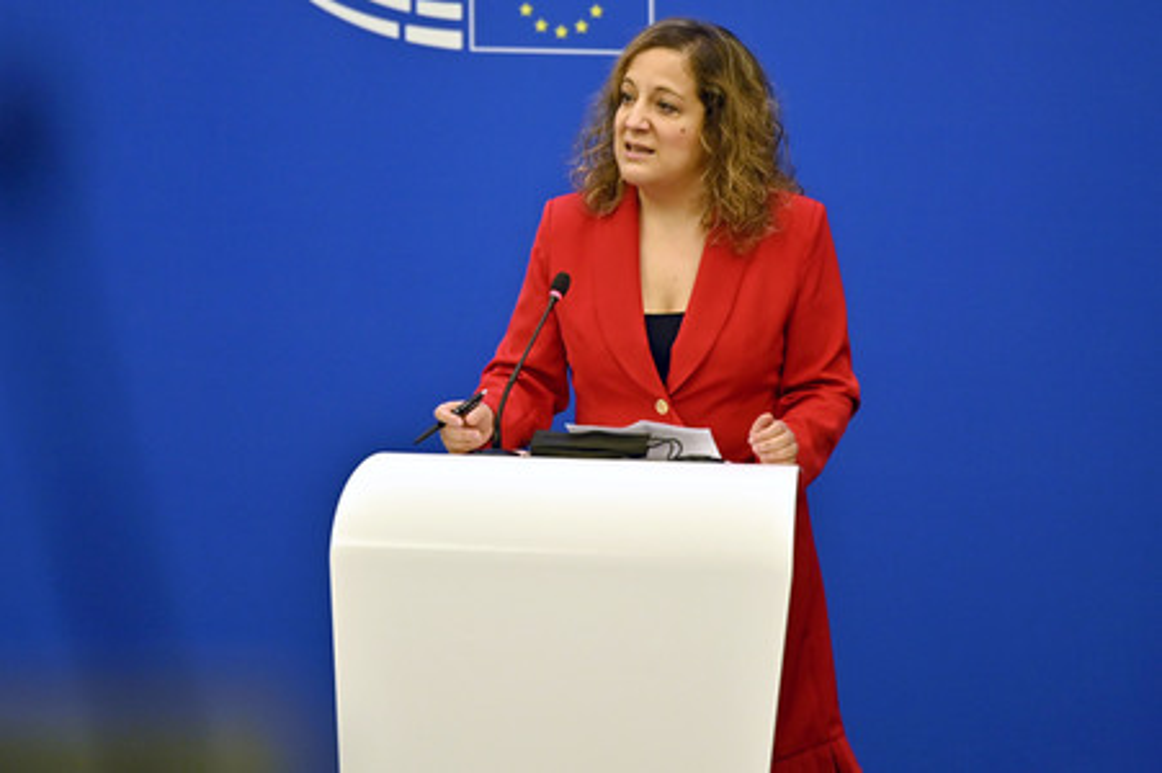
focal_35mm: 200
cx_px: 581
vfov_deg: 6.9
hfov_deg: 10.3
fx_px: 6451
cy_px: 386
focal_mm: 200
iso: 1600
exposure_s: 1/500
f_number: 2.8
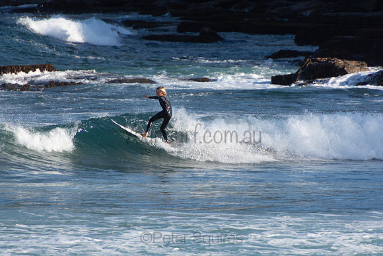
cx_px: 192
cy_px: 128
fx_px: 6385
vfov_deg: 2.3
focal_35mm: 600
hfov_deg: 3.4
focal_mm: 400
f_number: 5.6
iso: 320
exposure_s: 1/1000
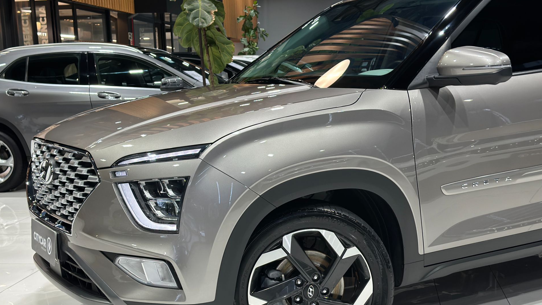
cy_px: 195
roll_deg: +1.4
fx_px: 762
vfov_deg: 22.6
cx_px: 269
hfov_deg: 39.2
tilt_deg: -10.1
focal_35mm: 53
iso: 125
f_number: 1.78
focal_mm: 6.86
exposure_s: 1/60
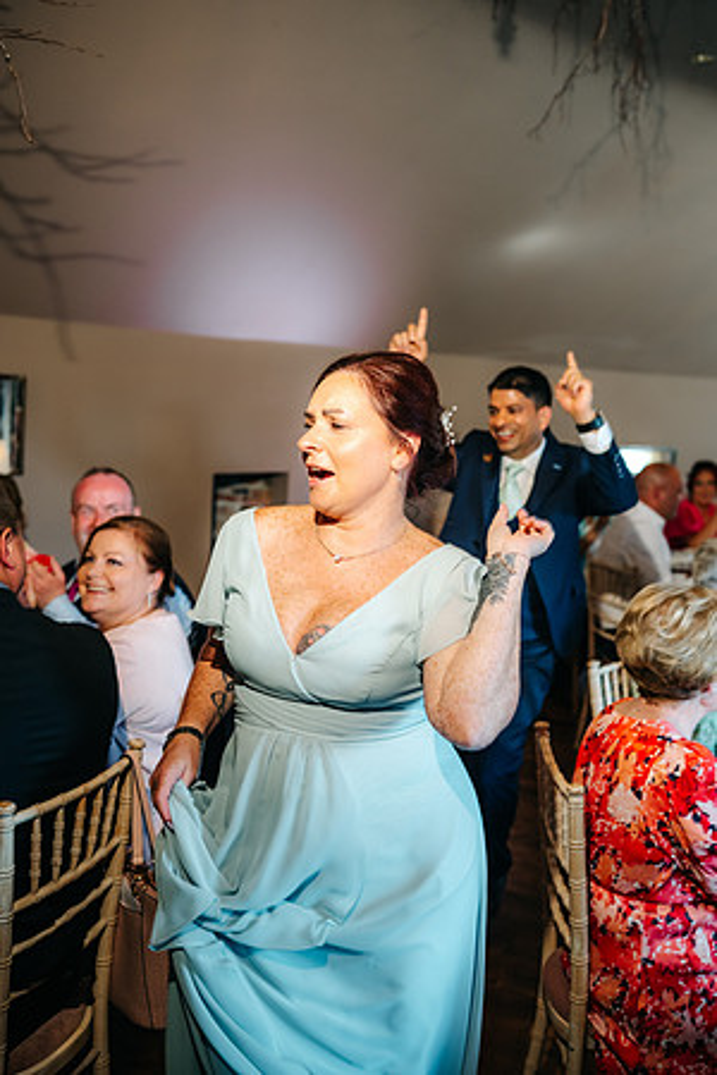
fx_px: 1046
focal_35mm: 35
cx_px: 358
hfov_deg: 37.9
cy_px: 538
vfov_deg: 54.4
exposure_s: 1/200
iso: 640
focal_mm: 35
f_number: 2.5
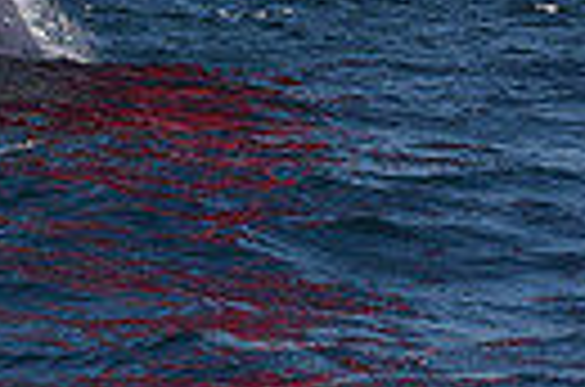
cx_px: -11
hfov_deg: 6.6
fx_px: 5074
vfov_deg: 4.2
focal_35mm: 313
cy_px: -828
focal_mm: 70
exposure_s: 1/1000
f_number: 9
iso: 200
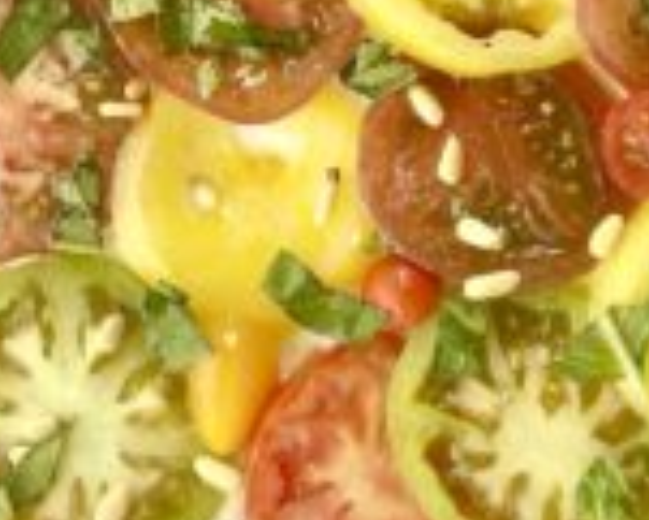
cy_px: -305
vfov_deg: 9.6
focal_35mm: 155
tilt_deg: -78.1
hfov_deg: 12.4
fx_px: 2979
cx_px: 122
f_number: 1.78
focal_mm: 6.86
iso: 80
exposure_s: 1/208
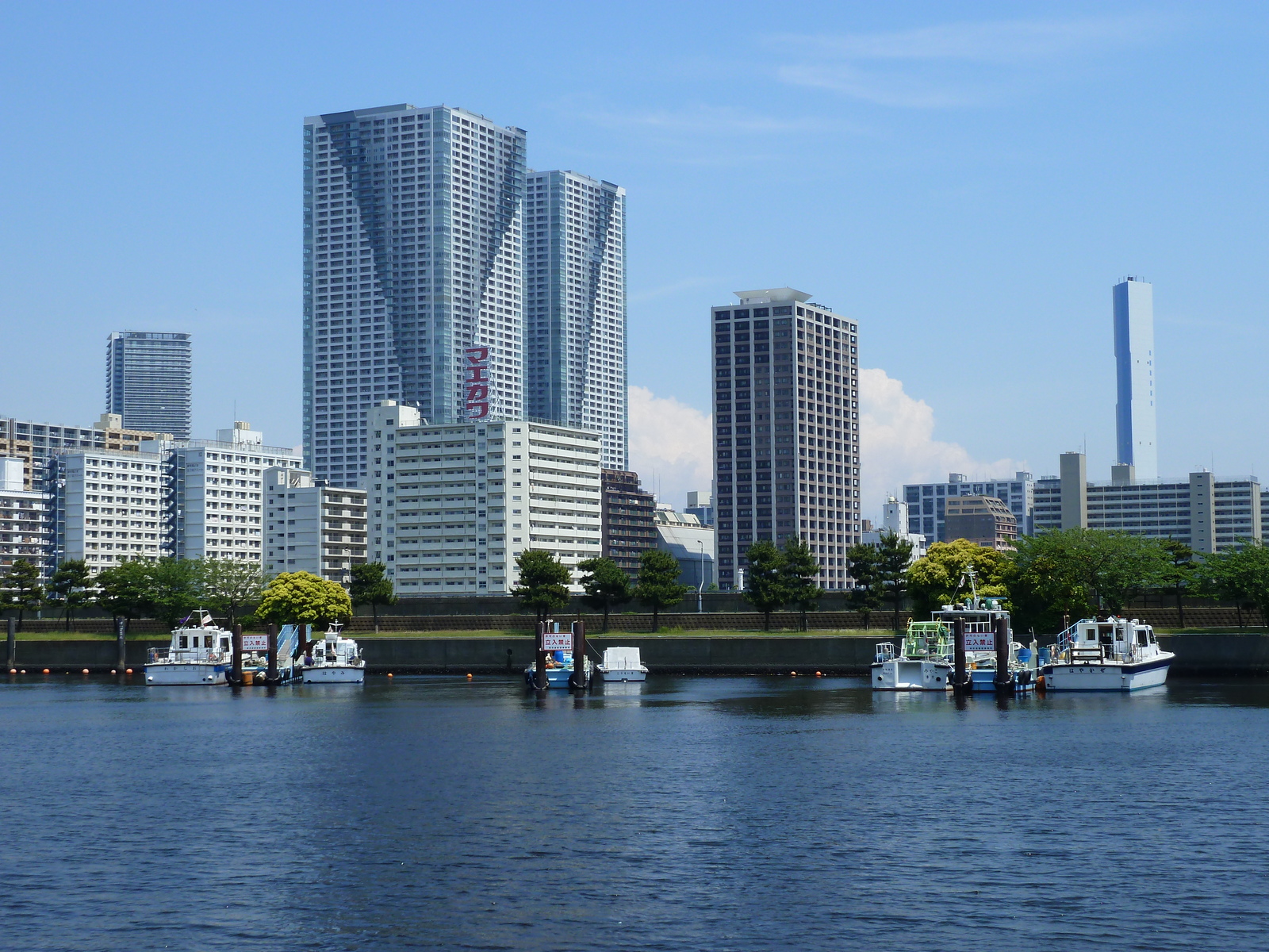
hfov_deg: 32.7
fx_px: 2163
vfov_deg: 24.8
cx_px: 634
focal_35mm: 59
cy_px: 476
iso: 80
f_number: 5
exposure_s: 1/400
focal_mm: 9.7
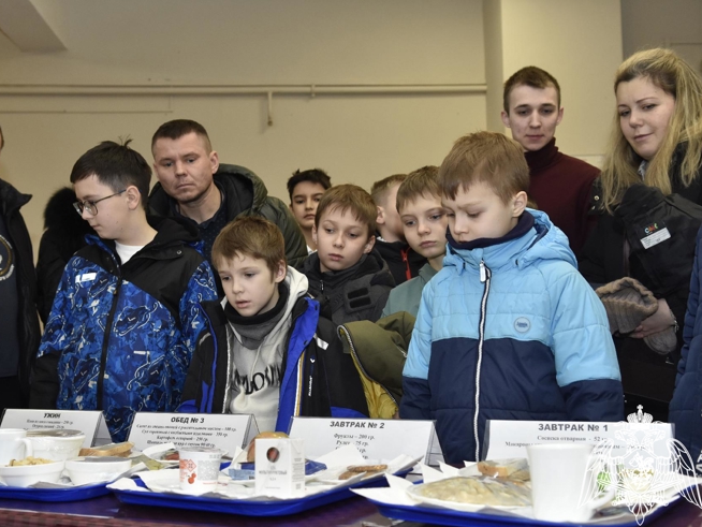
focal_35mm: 43
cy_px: 267
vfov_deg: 33.6
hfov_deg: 43.8
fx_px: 872
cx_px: 311
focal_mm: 26
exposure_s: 1/200
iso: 800
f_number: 4
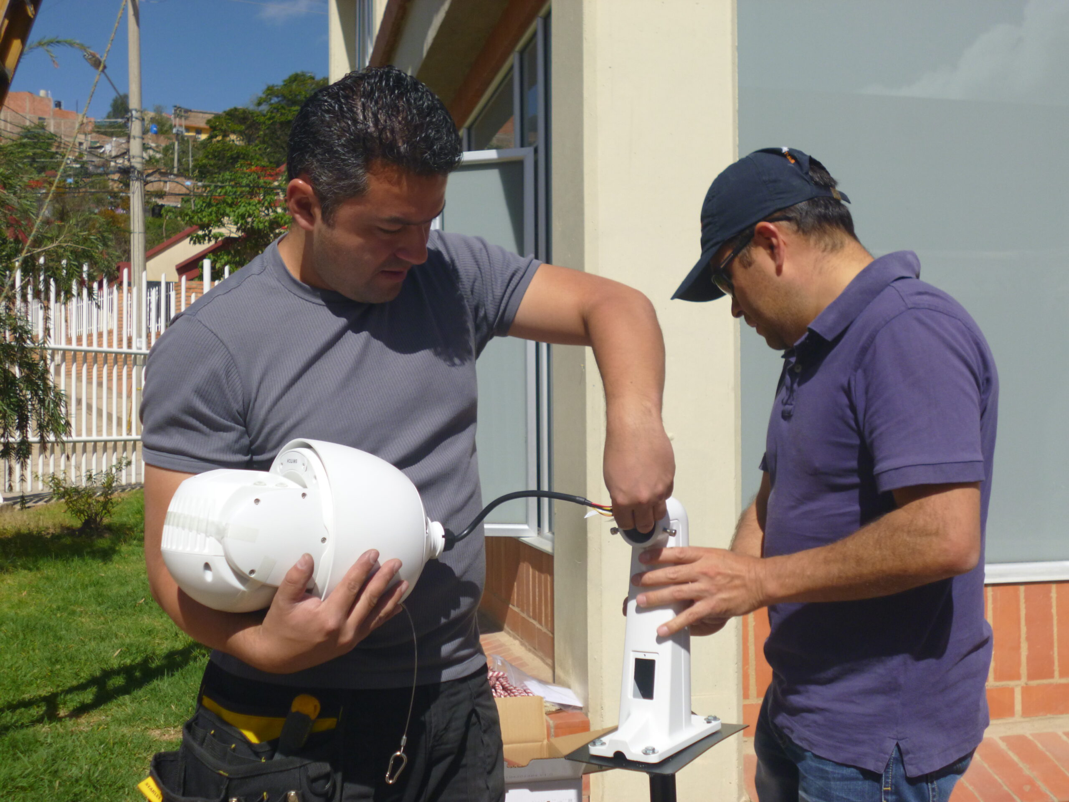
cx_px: 534
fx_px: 1174
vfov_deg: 37.7
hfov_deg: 49.0
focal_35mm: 38
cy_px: 401
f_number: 10
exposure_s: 1/125
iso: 100
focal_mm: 6.8
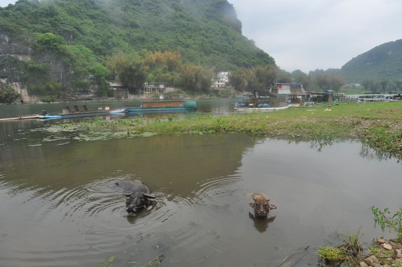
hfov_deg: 81.3
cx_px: 201
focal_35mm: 21
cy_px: 134
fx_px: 234
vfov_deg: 59.3
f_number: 9
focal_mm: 14
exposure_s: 1/400
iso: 320
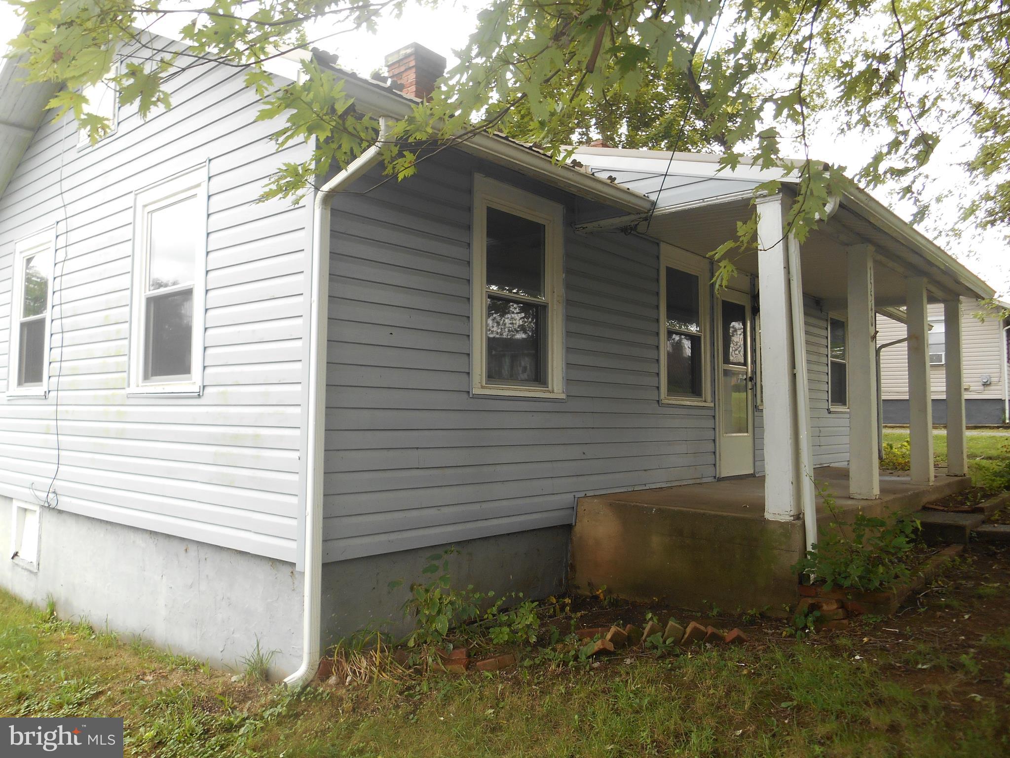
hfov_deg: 67.3
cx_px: 505
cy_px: 379
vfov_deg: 53.1
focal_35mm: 26
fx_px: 759
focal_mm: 4.7
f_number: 3.4
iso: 80
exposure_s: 1/100
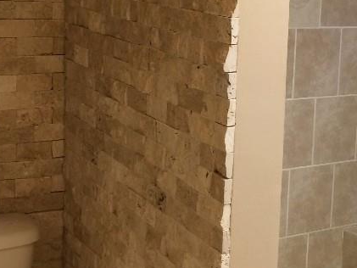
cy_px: 76
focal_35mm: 73
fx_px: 753
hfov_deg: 26.5
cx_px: 248
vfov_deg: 20.1
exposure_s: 1/30
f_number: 2.2
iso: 50
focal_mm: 4.12
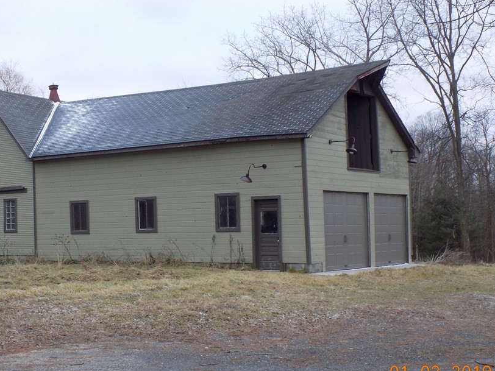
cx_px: 211
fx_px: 829
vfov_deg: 25.2
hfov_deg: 33.2
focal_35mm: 58
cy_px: 193
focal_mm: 8.1
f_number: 3.7
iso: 125
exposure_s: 1/30
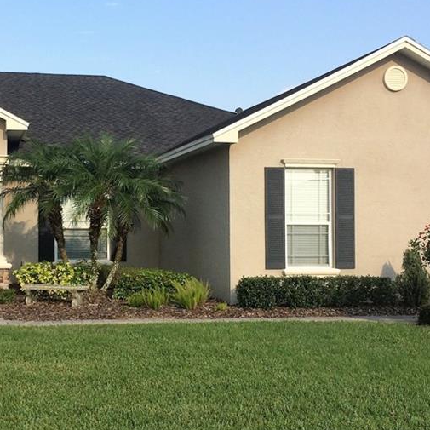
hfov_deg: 32.3
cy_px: 234
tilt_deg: +0.1
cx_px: 121
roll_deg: -0.7
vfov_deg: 32.8
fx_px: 731
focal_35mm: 52
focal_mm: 4.15
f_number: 2.2
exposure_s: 1/1414
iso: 32
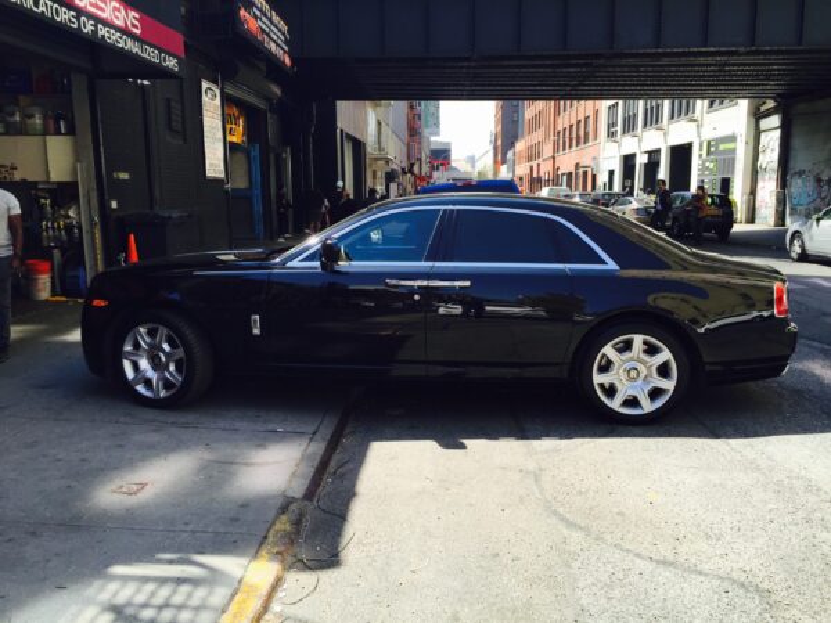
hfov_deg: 61.7
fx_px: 696
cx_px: 416
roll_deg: -1.0
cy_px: 312
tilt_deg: -7.8
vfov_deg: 48.2
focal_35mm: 29
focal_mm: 4.15
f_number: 2.2
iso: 32
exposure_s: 1/670
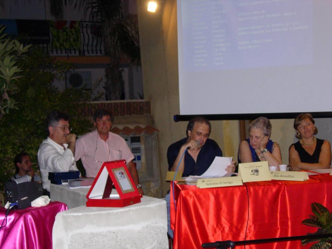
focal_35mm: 61
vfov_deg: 24.0
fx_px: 585
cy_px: 124
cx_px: 166
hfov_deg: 31.7
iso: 200
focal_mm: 12.7
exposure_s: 1/161
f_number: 3.5
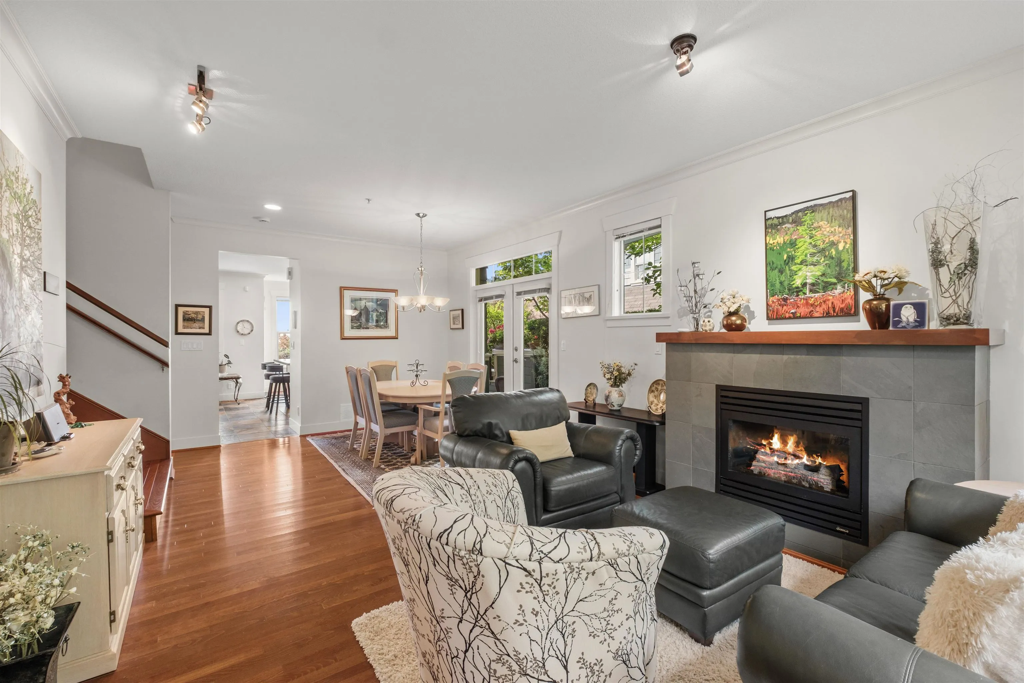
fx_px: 427
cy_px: 342
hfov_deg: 100.4
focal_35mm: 15
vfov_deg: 77.3
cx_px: 512
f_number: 7.1
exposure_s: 1/1.25
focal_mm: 10
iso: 400
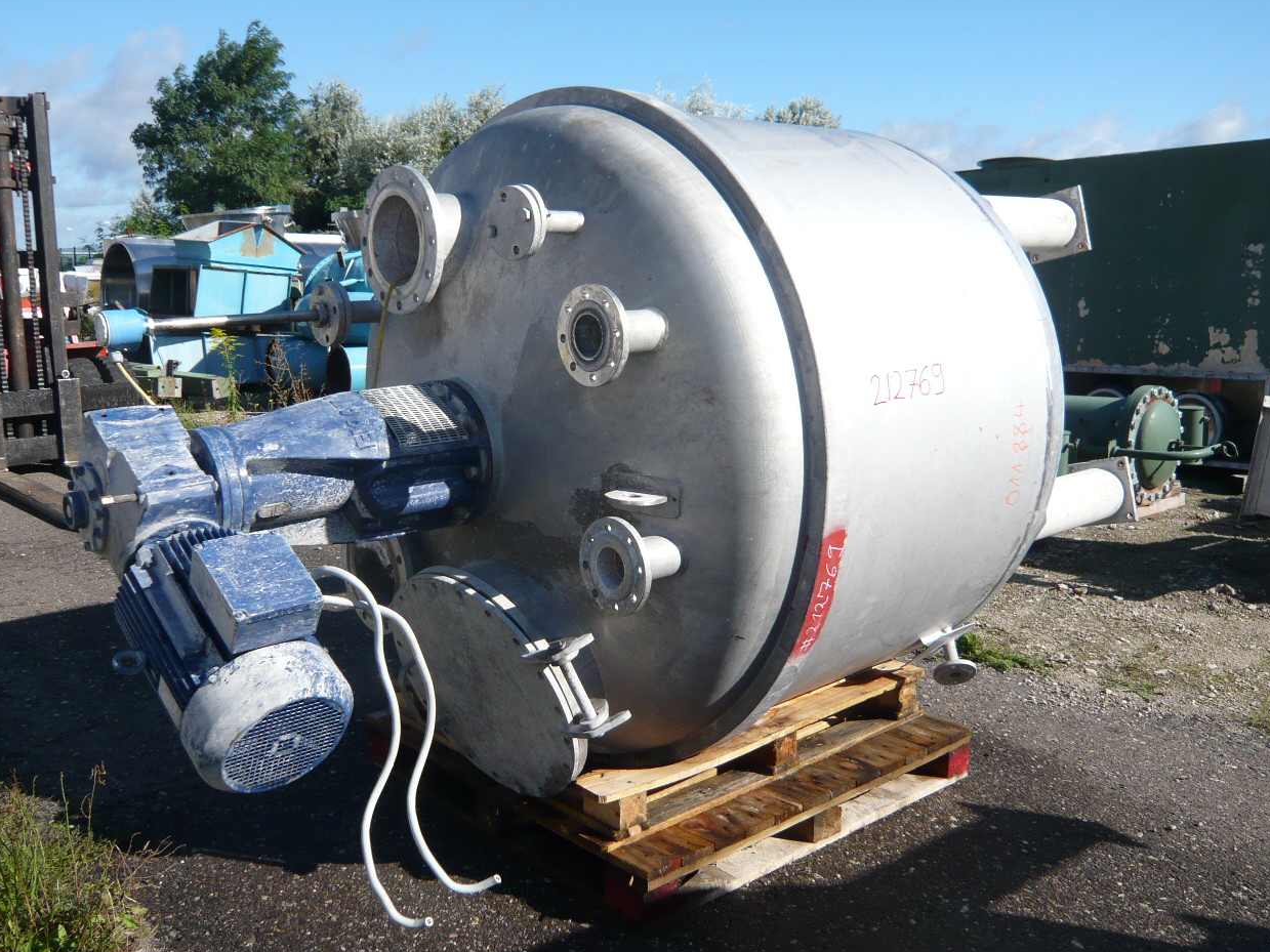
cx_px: 618
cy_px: 486
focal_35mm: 31
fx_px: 1137
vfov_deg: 45.4
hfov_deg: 58.3
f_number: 8
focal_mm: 4.6
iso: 100
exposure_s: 1/160
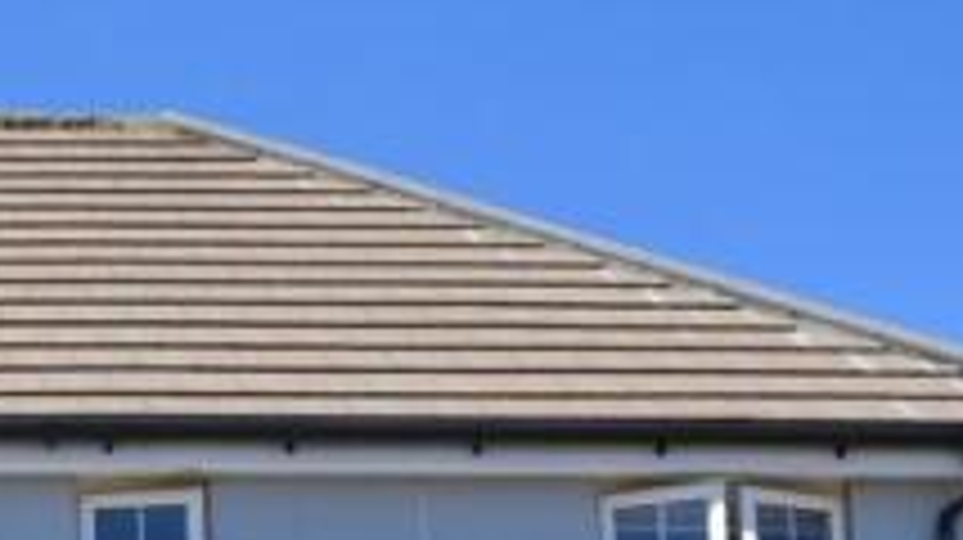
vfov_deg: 10.8
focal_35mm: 106
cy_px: 902
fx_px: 2705
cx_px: -70
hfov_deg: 19.4
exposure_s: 1/500
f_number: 11
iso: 250
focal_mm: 22
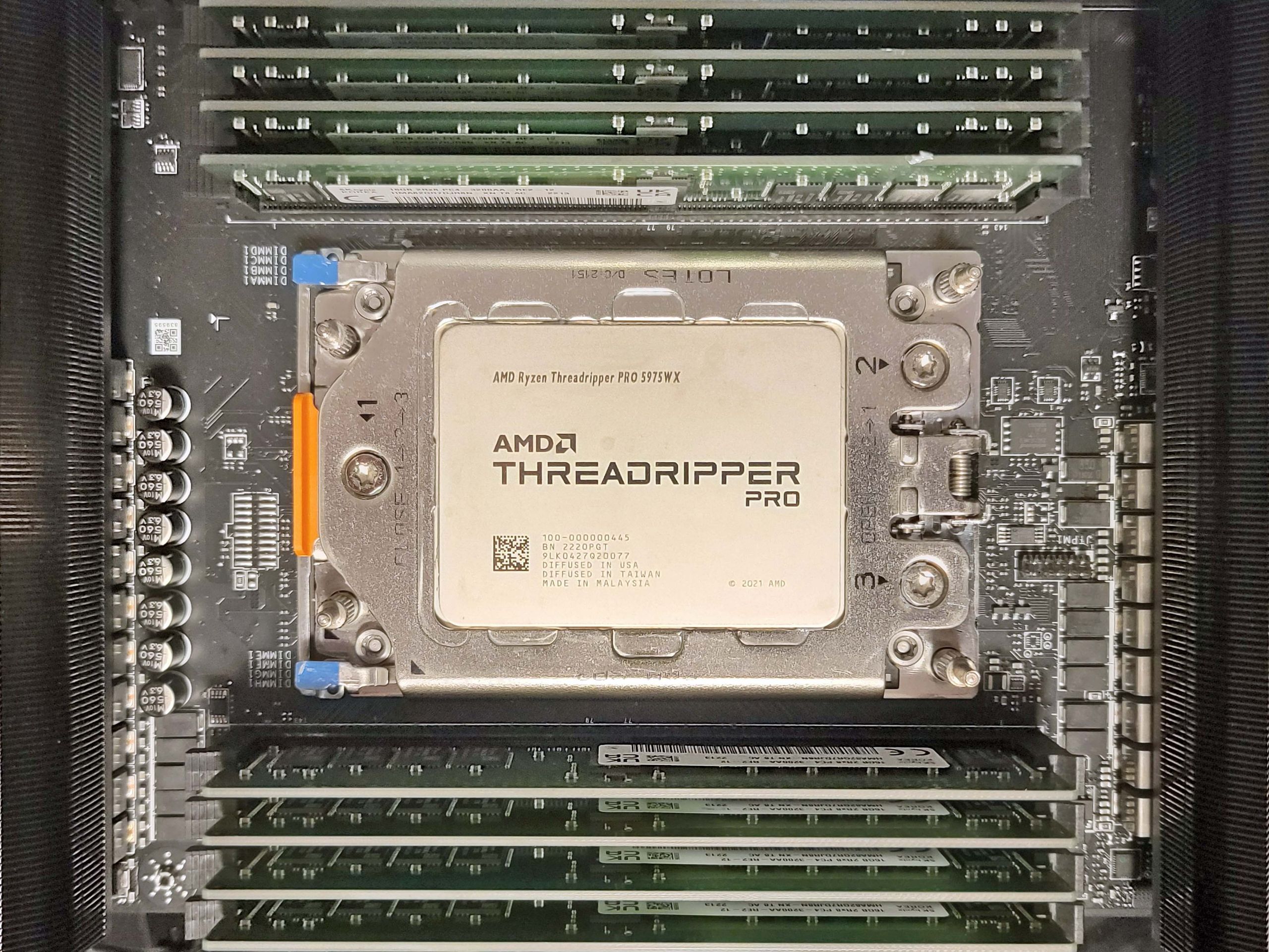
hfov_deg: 71.6
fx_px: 880
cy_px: 476
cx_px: 634
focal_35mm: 24
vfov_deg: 56.8
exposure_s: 1/60
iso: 640
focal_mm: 6.7
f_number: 1.8
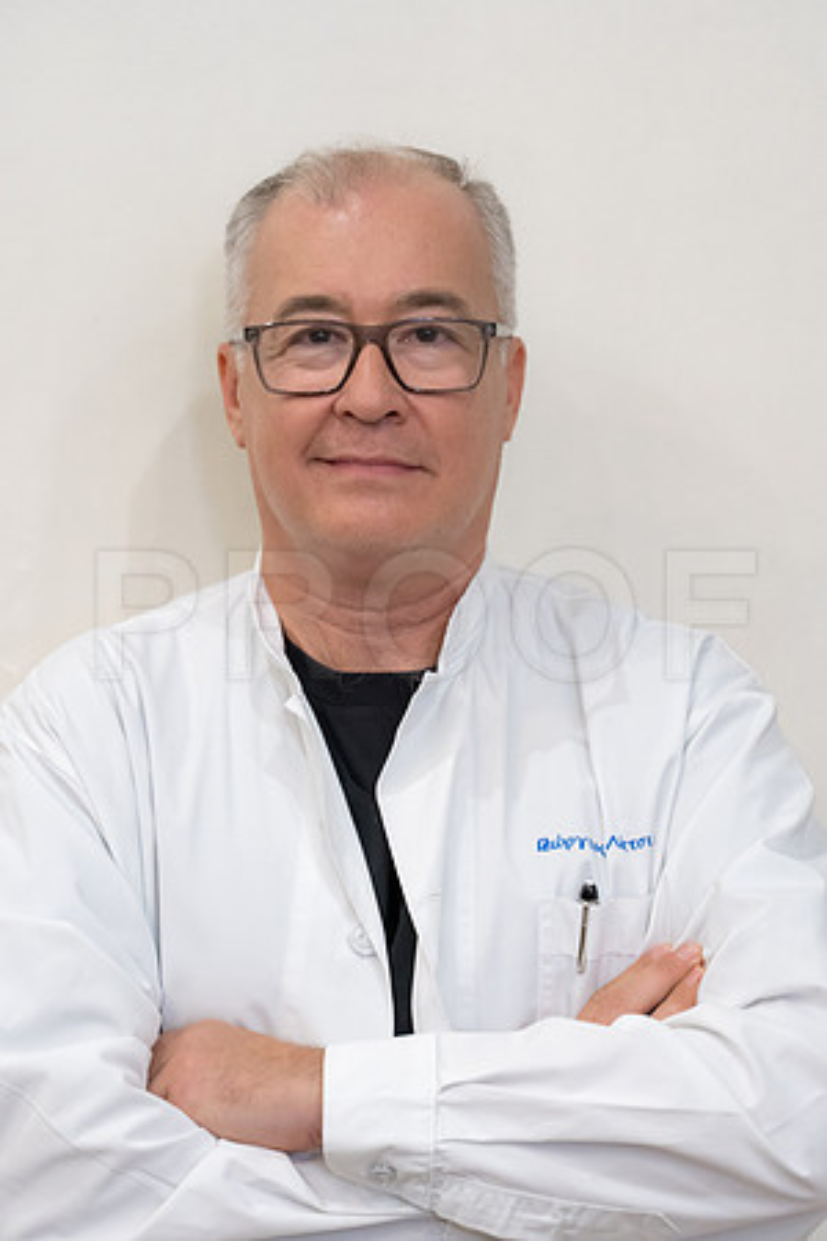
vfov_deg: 11.4
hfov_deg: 7.6
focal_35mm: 180
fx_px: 6202
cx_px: 414
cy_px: 620
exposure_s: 1/80
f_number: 4
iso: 5000
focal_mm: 180
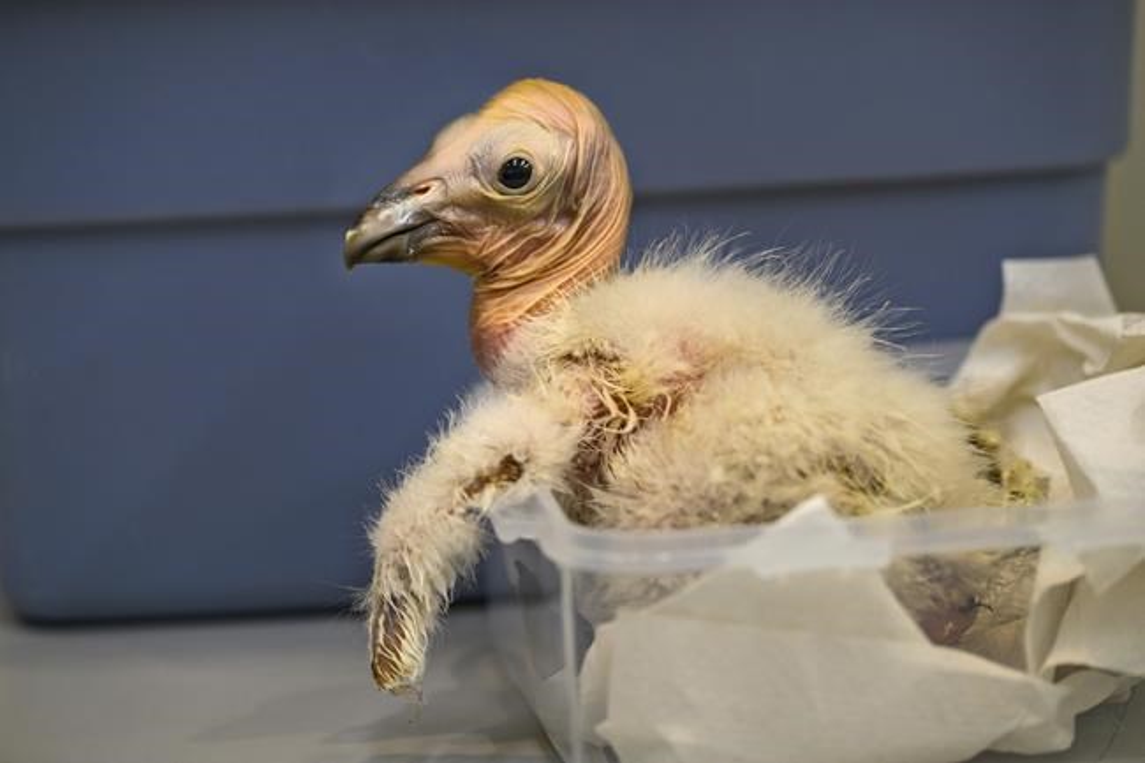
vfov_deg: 6.2
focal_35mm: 220
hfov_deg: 9.4
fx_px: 6995
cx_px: 572
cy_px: 382
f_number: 5
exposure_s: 1/200
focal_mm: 220
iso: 400
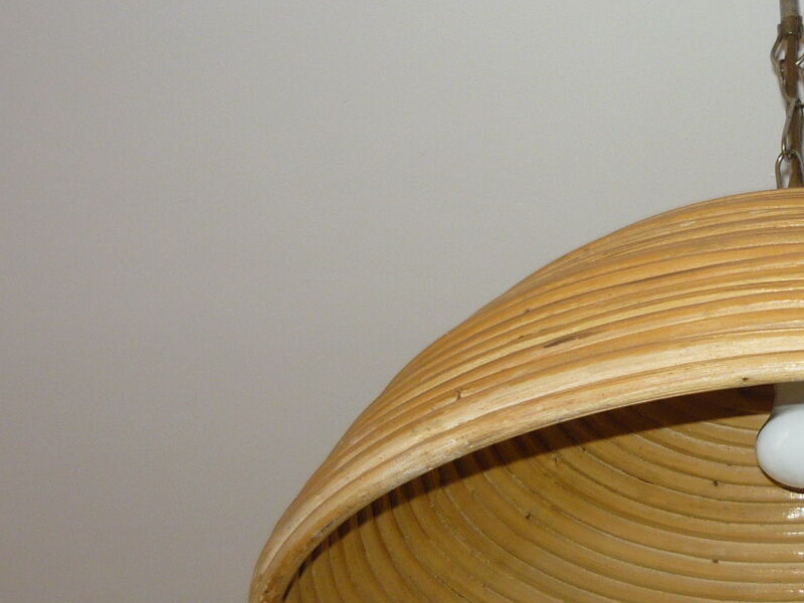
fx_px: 1951
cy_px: 334
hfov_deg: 22.5
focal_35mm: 84
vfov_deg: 17.6
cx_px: 789
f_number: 2.8
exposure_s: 1/30
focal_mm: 5.5
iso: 100
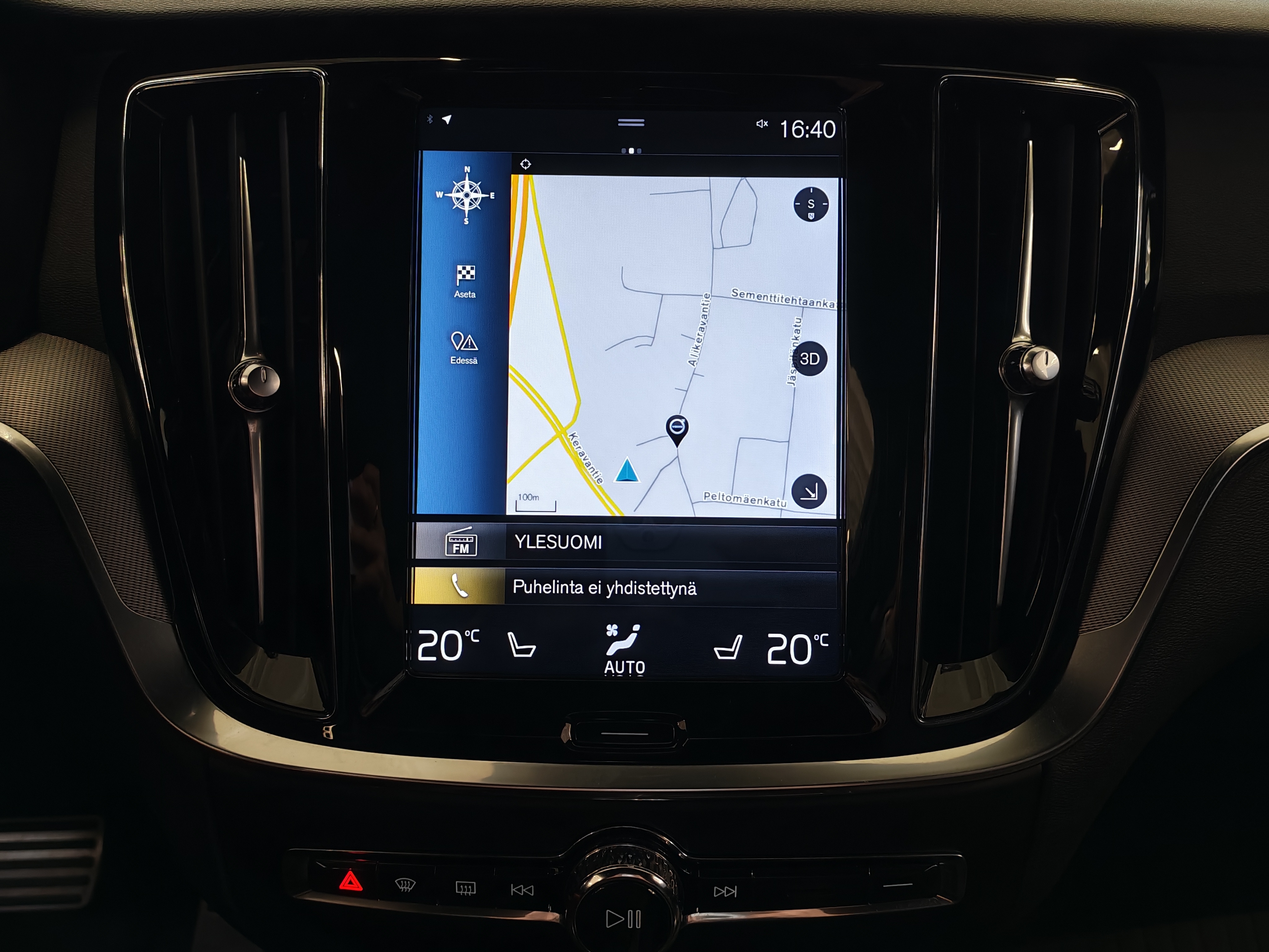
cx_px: 634
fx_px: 1173
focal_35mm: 32
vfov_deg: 44.2
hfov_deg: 56.8
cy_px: 476
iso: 250
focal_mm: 6.12
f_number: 1.9
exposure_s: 1/100
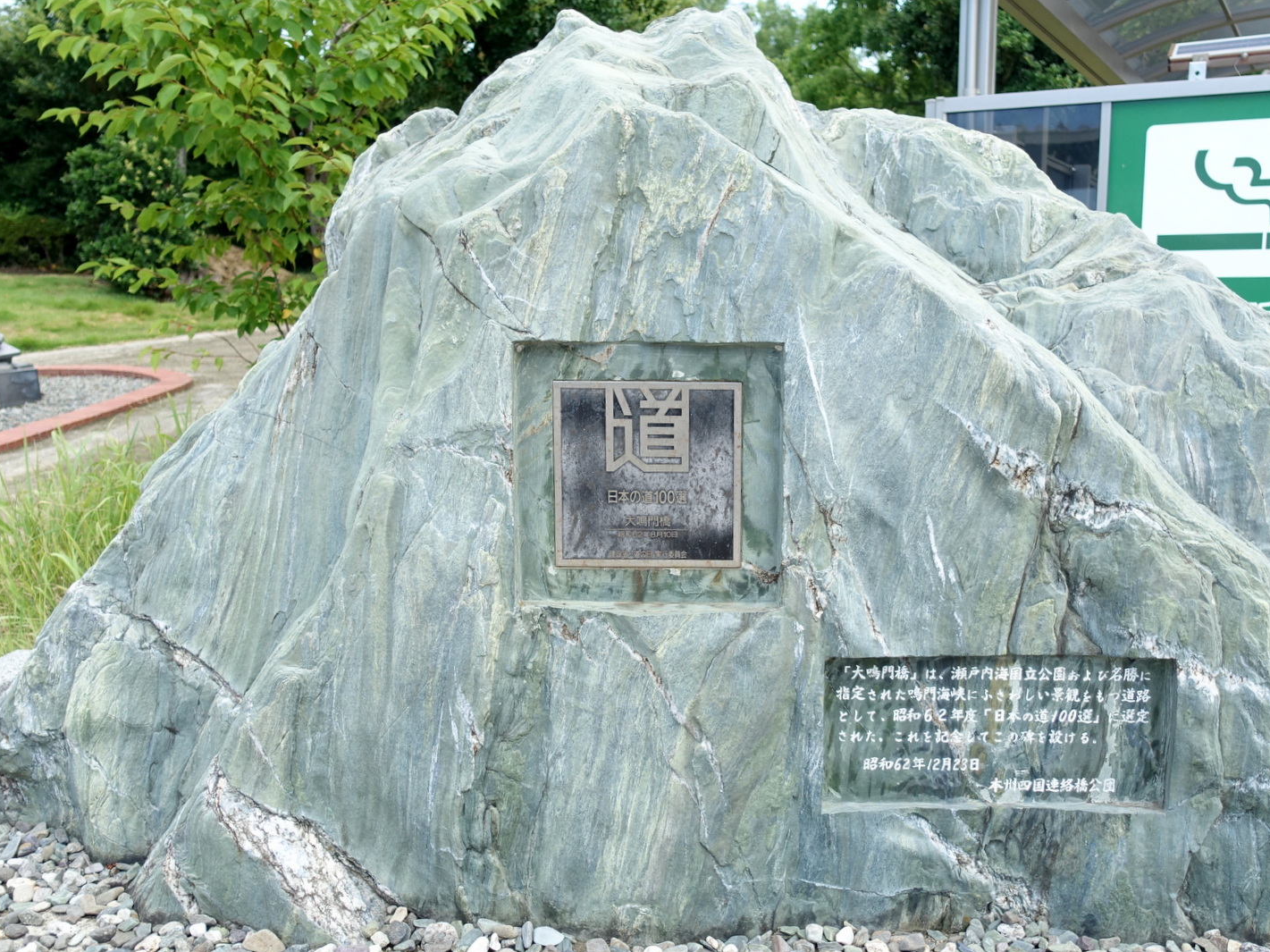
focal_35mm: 26
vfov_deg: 53.0
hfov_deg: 67.2
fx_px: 954
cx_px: 695
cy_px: 476
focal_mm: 8.8
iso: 160
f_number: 1.8
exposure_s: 1/1000
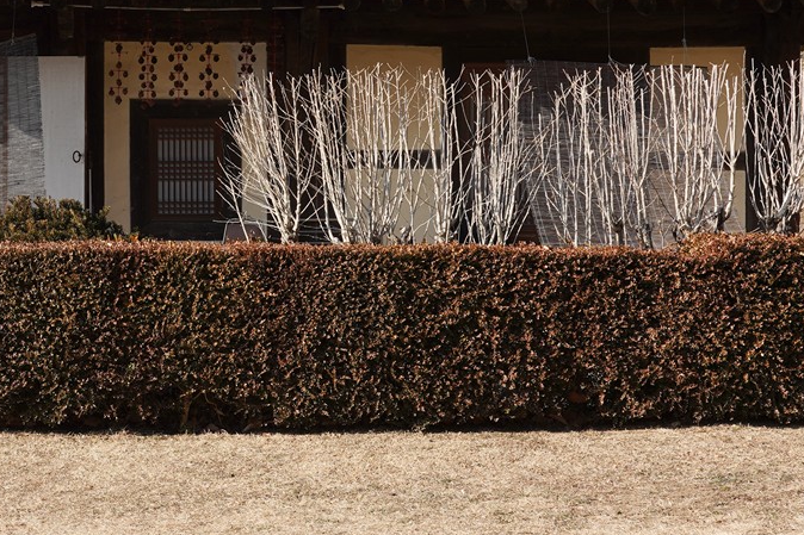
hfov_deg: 21.1
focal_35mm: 95
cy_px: 209
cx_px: 132
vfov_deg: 14.4
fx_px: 2121
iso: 100
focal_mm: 32
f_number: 11
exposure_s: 1/100
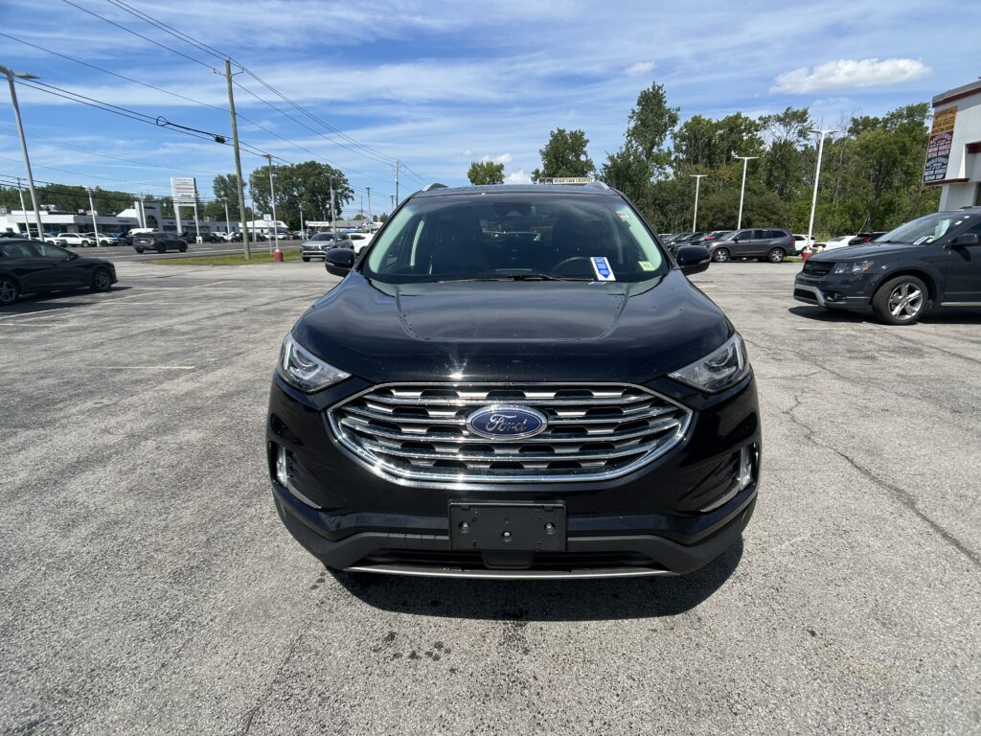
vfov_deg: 53.1
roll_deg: -0.5
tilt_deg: -13.6
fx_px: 737
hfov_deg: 67.3
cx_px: 490
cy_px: 368
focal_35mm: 26
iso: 50
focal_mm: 5.7
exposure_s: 1/3831
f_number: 1.5
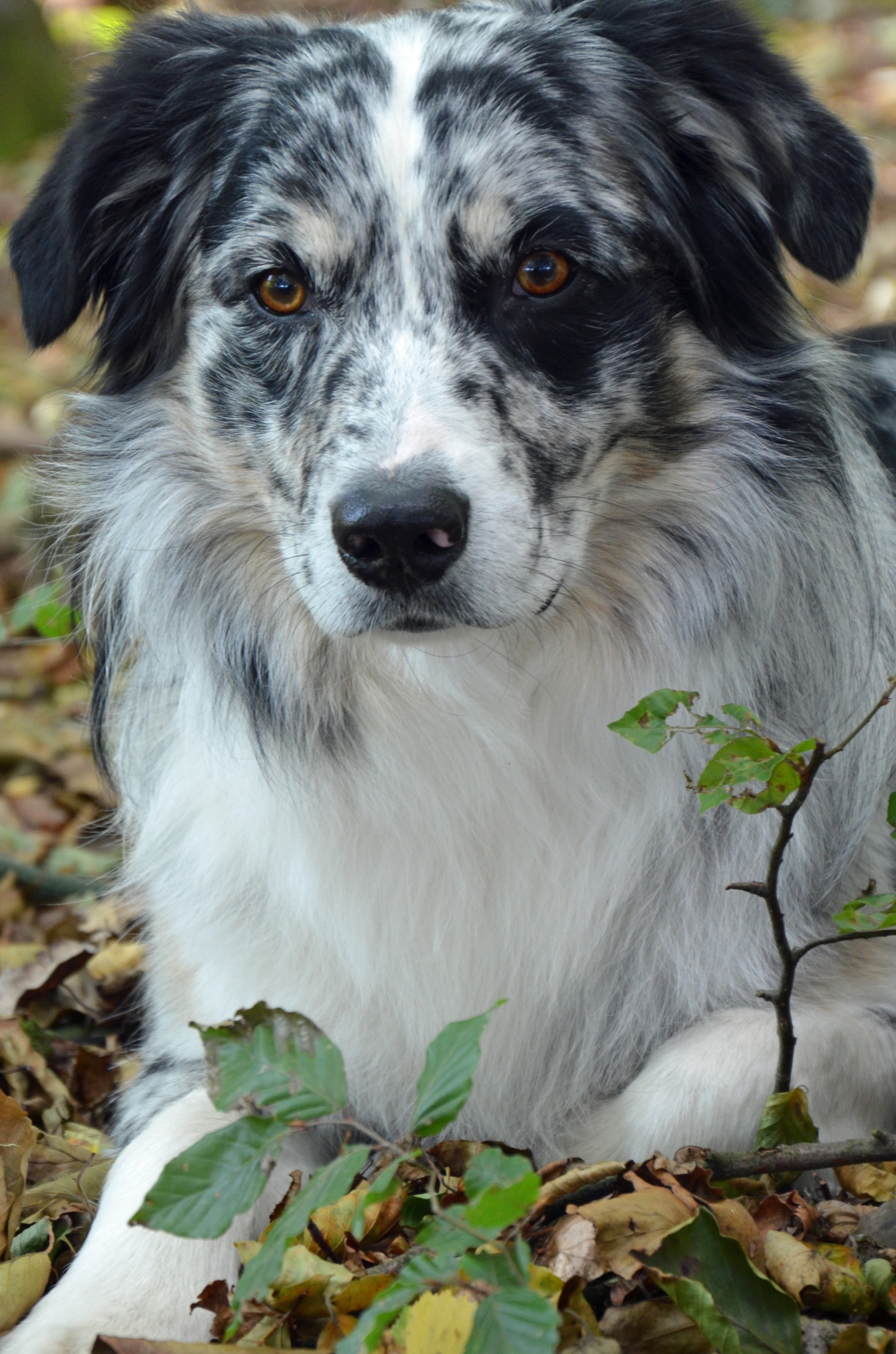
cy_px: 649
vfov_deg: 12.2
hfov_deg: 8.1
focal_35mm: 169
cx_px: 414
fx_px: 6338
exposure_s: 1/60
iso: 560
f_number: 5.6
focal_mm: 92
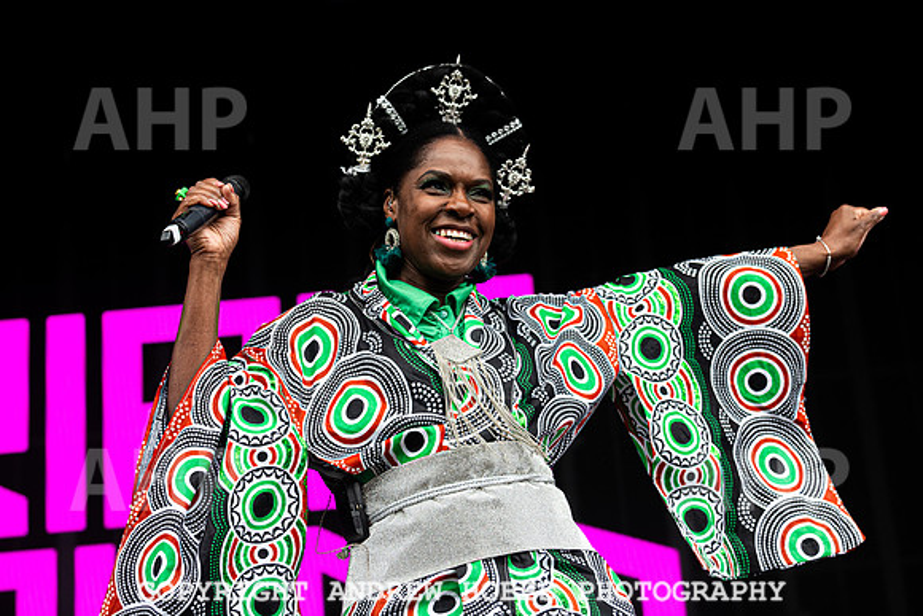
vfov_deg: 13.0
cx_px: 359
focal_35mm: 106
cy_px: 210
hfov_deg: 19.3
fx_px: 2705
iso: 500
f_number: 4.5
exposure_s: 1/1600
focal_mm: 80
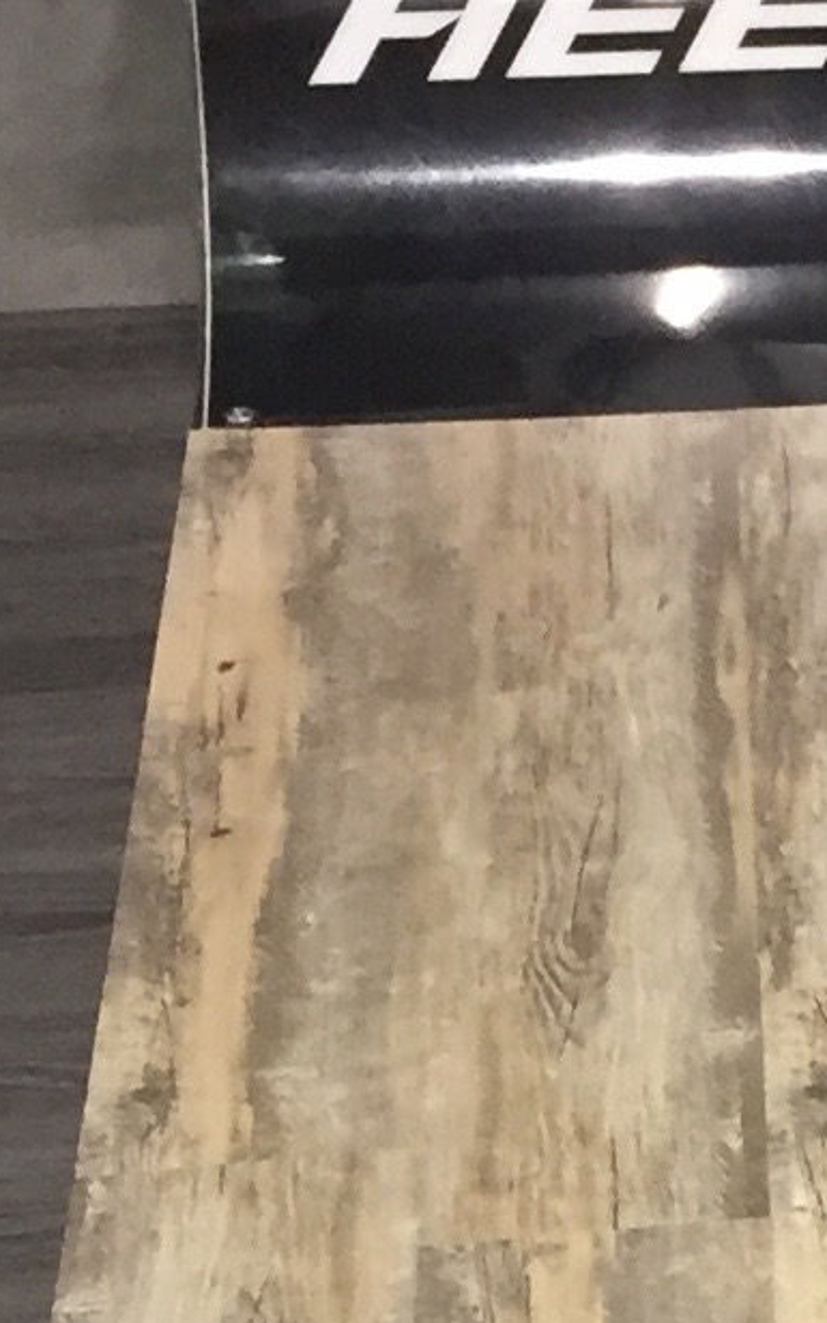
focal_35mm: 163
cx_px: 2170
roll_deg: -2.4
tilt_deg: -33.1
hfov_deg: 7.4
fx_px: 5878
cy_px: 1576
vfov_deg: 12.5
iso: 125
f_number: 2.2
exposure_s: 1/30
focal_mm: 4.15
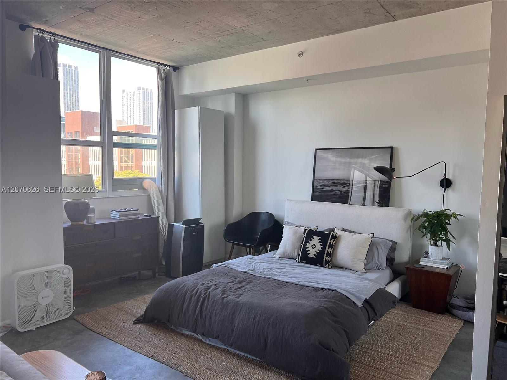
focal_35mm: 26
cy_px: 190
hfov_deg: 67.3
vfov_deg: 53.1
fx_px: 381
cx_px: 254
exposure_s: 1/165
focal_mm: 5.7
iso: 50
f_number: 1.5
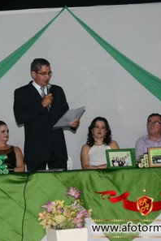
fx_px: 731
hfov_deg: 12.5
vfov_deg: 18.8
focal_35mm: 109
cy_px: 120
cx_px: 23
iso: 3200
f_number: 7.1
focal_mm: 48
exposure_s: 1/80
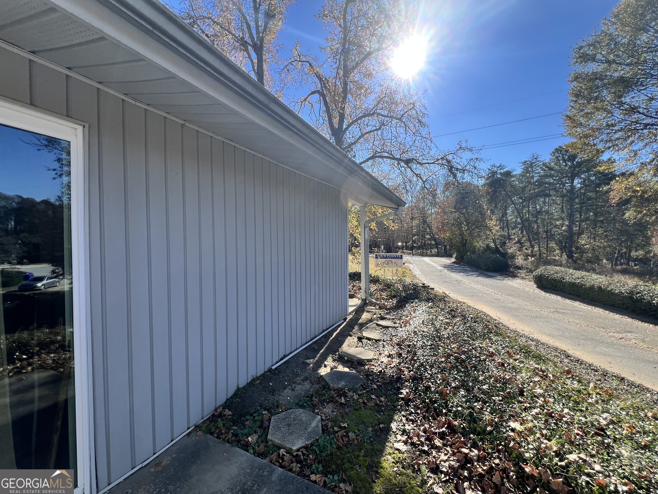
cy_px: 247
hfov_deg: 106.2
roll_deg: +0.0
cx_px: 329
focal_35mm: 13
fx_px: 247
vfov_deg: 89.9
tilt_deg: -1.2
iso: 32
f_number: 1.8
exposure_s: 1/652
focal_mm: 1.57
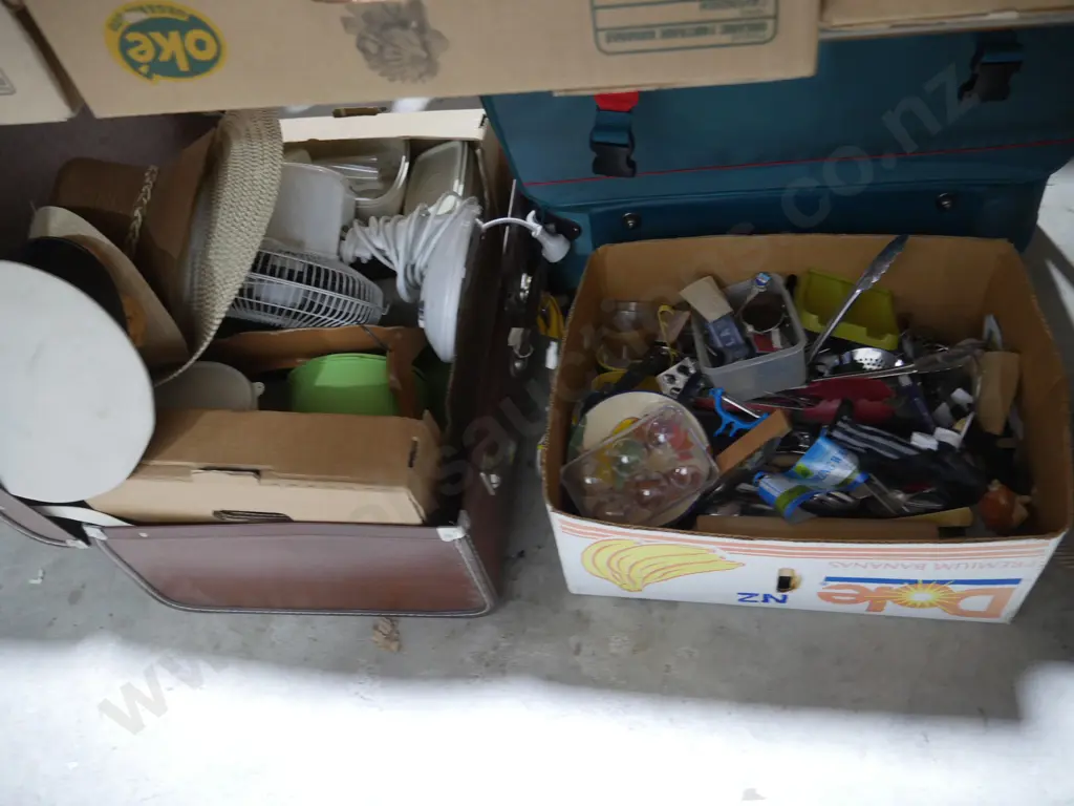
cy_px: 403
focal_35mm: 28
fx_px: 869
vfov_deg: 49.7
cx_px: 537
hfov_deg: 63.4
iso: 1000
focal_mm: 14
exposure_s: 1/60
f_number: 3.5
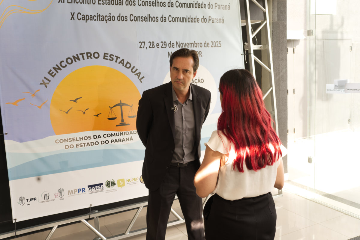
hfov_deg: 54.4
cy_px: 120
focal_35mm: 35
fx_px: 350
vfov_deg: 37.9
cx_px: 180
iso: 400
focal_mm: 35
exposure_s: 1/100
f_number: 5.6
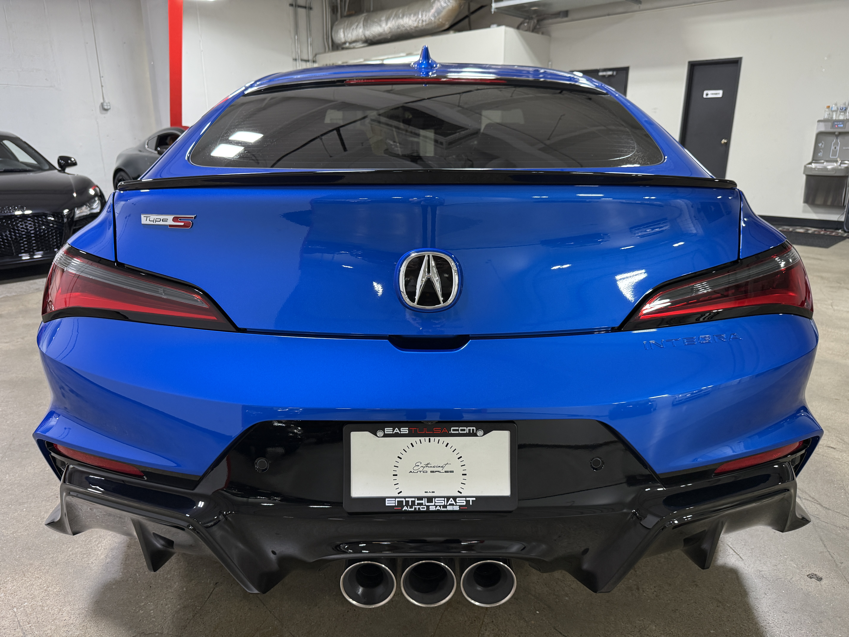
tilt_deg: -16.4
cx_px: 424
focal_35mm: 24
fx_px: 589
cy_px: 318
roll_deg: +0.2
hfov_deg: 71.6
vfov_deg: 56.8
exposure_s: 1/120
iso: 320
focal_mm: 6.76
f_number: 1.78
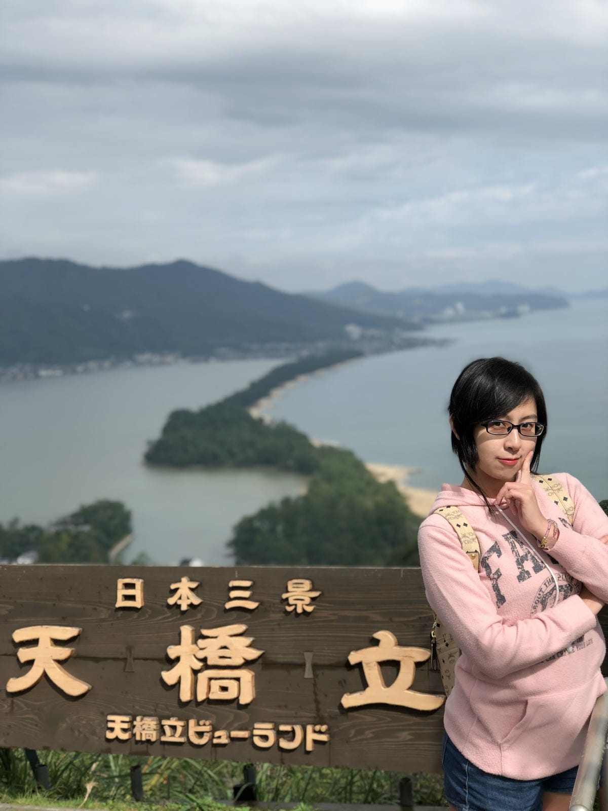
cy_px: 406
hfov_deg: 25.7
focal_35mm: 57
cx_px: 304
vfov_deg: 33.8
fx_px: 1335
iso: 20
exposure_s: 1/738
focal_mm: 6.6
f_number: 2.8
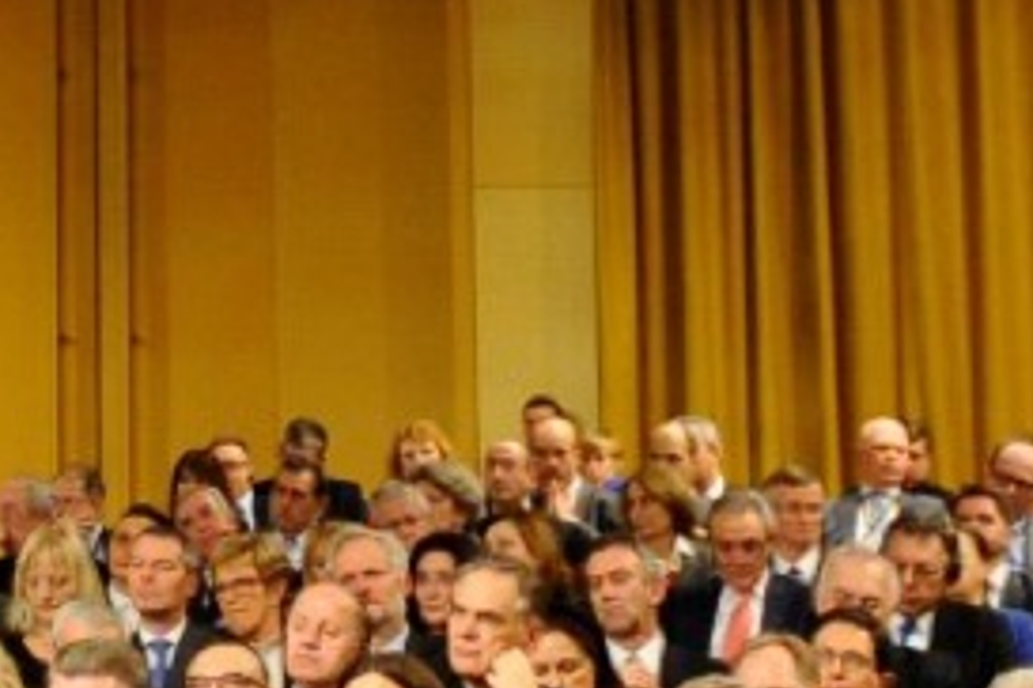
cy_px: -414
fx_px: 4533
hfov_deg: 12.4
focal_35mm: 158
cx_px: -458
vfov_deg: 8.5
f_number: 3.5
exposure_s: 1/125
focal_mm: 24
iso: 2500
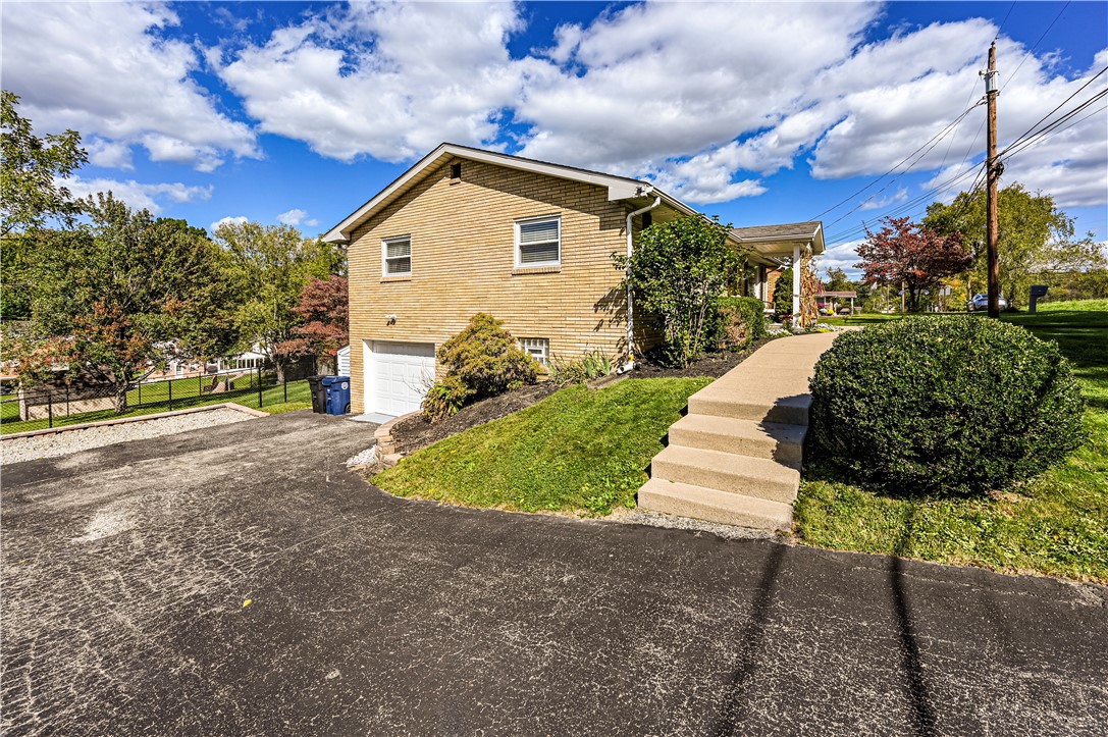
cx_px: 554
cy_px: 368
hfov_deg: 104.3
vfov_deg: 81.1
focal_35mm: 14
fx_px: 431
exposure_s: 1/320
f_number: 8
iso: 100
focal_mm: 14
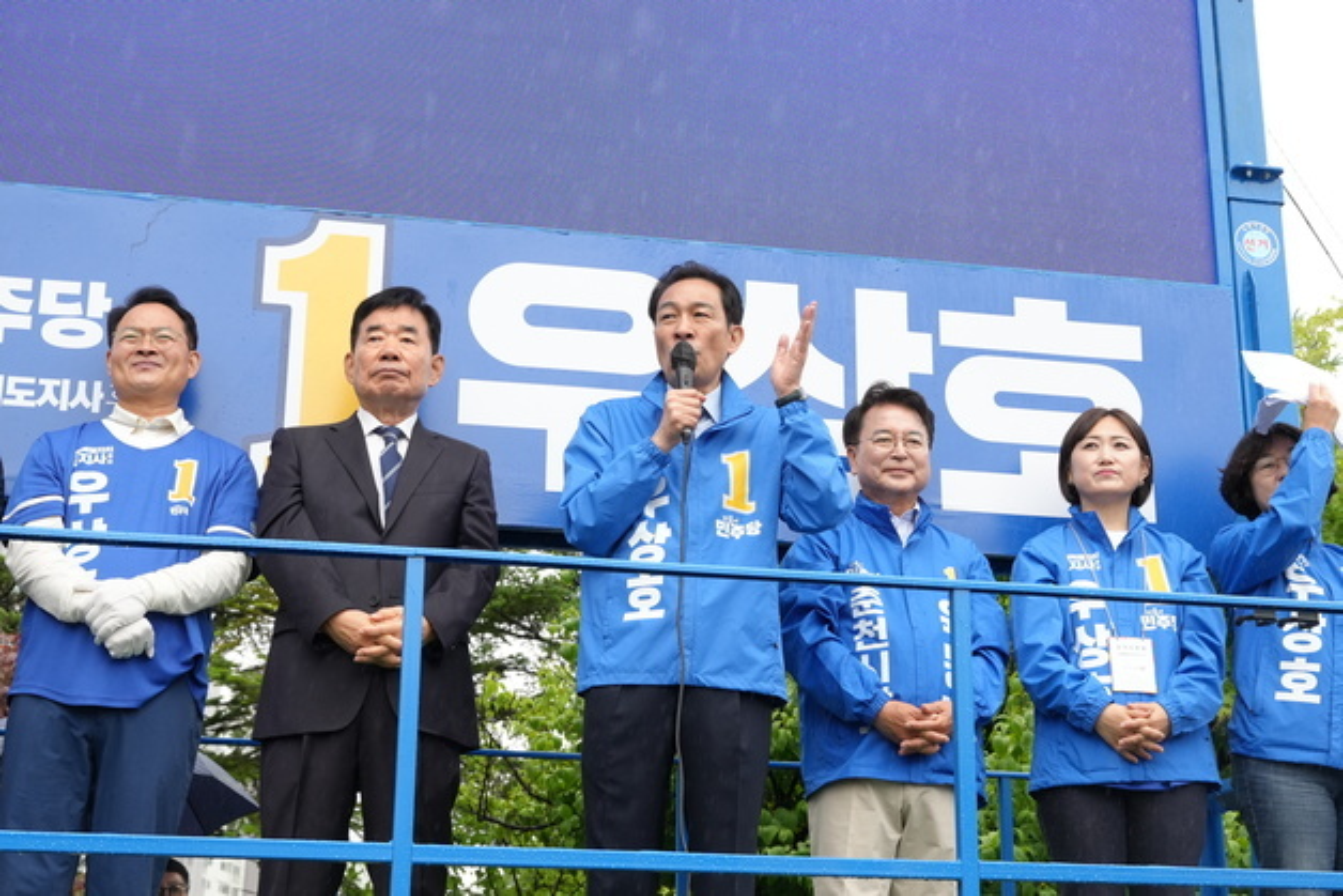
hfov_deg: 37.5
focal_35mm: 53
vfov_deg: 25.5
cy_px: 448
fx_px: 1978
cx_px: 672
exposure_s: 1/400
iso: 1250
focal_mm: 35.7
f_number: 5.6
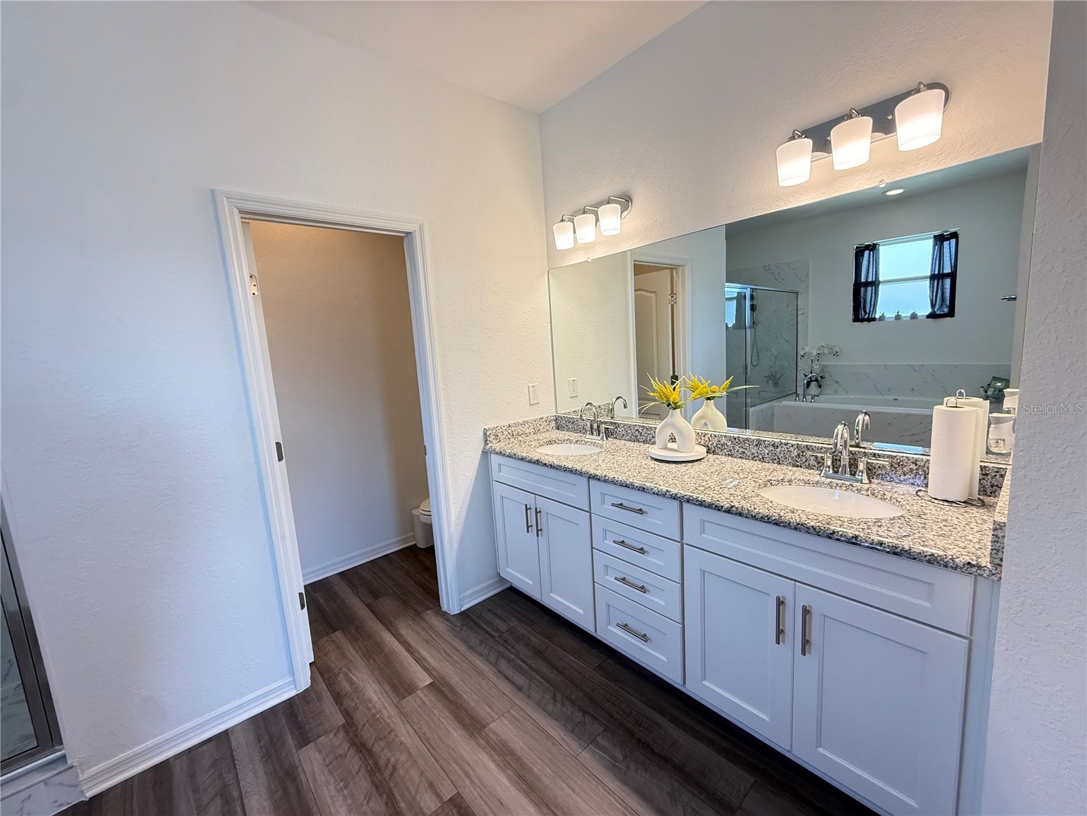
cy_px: 408
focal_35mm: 14
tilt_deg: -8.2
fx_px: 440
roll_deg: +3.6
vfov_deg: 85.7
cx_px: 544
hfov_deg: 102.1
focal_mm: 2.22
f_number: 2.2
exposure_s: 1/120
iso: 320
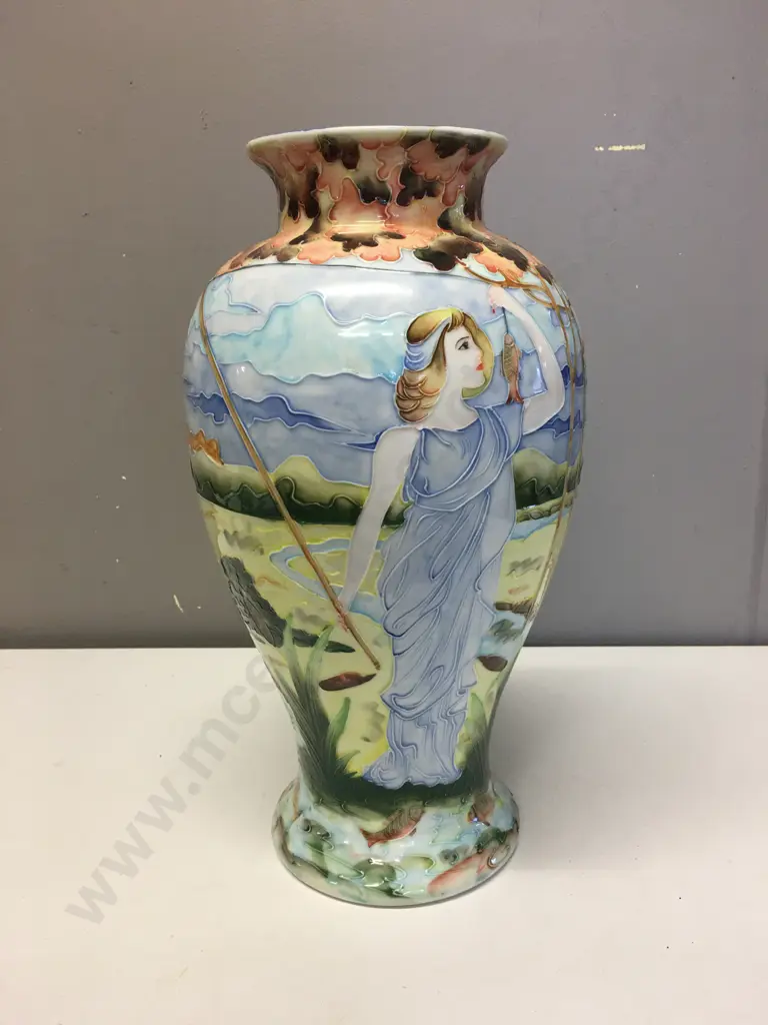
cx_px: 384
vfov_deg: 61.7
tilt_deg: -12.8
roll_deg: +0.4
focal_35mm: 29
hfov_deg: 48.2
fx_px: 858
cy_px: 512
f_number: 2.2
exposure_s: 1/33
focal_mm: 4.15
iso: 32
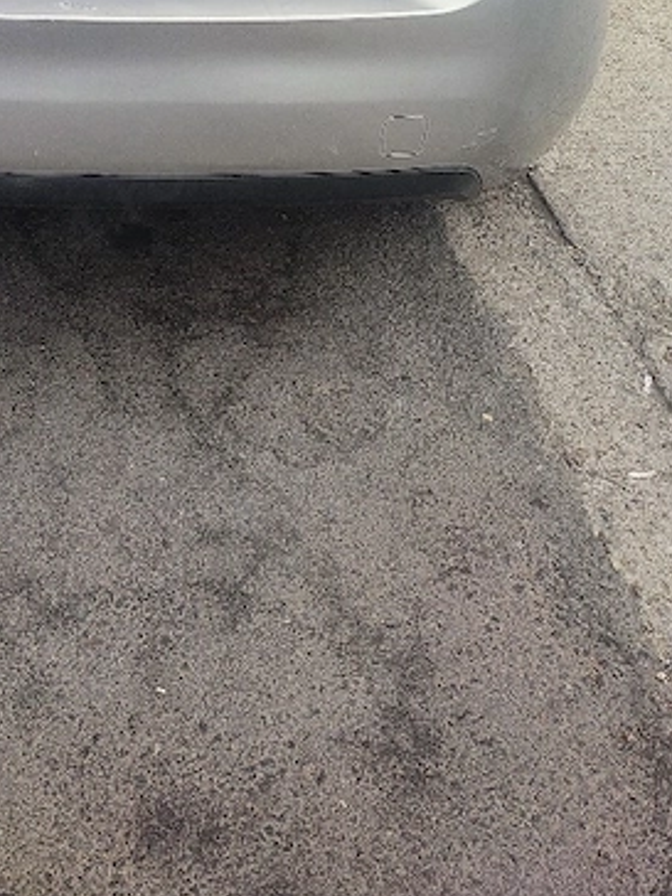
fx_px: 1424
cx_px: 126
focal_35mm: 55
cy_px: -52
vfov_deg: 31.6
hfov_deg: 26.0
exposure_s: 1/333
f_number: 1.9
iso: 50
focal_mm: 6.04
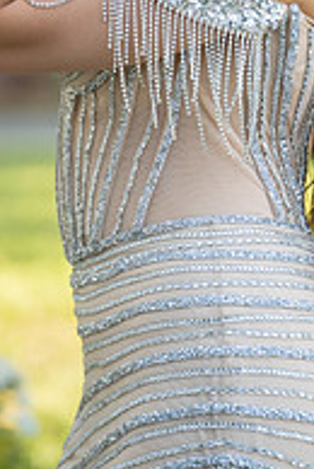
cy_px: -53
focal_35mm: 264
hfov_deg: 5.2
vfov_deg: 7.7
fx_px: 3441
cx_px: 246
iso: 250
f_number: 2.8
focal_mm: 114
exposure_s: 1/400
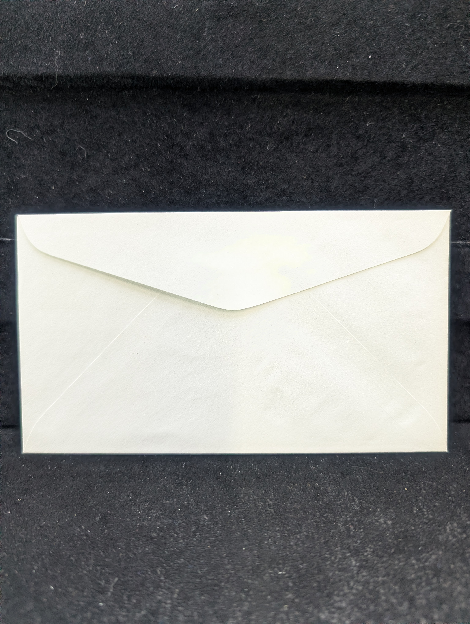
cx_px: 235
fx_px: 433
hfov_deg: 56.9
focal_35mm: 24
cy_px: 312
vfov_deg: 71.5
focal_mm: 6.9
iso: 806
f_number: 1.68
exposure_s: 1/120
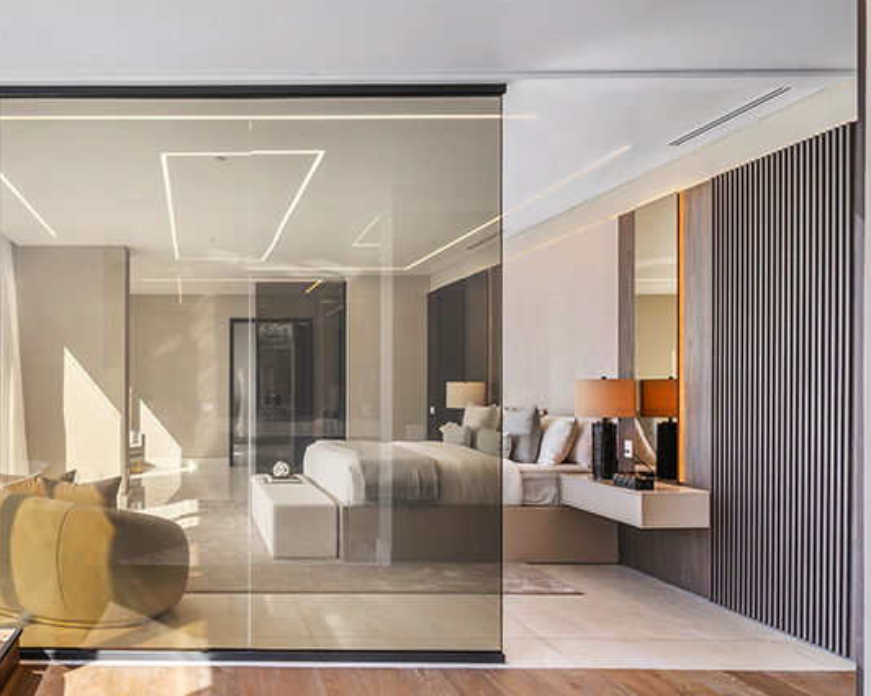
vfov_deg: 53.0
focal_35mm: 27
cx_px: 185
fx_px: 696
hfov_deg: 59.5
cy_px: 388
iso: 320
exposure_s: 1/160
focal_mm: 17
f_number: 7.1
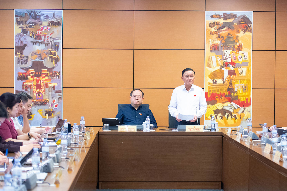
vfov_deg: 14.0
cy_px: 123
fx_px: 781
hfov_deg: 20.8
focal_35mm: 98
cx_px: 168
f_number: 2.8
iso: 2500
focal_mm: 70
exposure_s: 1/320
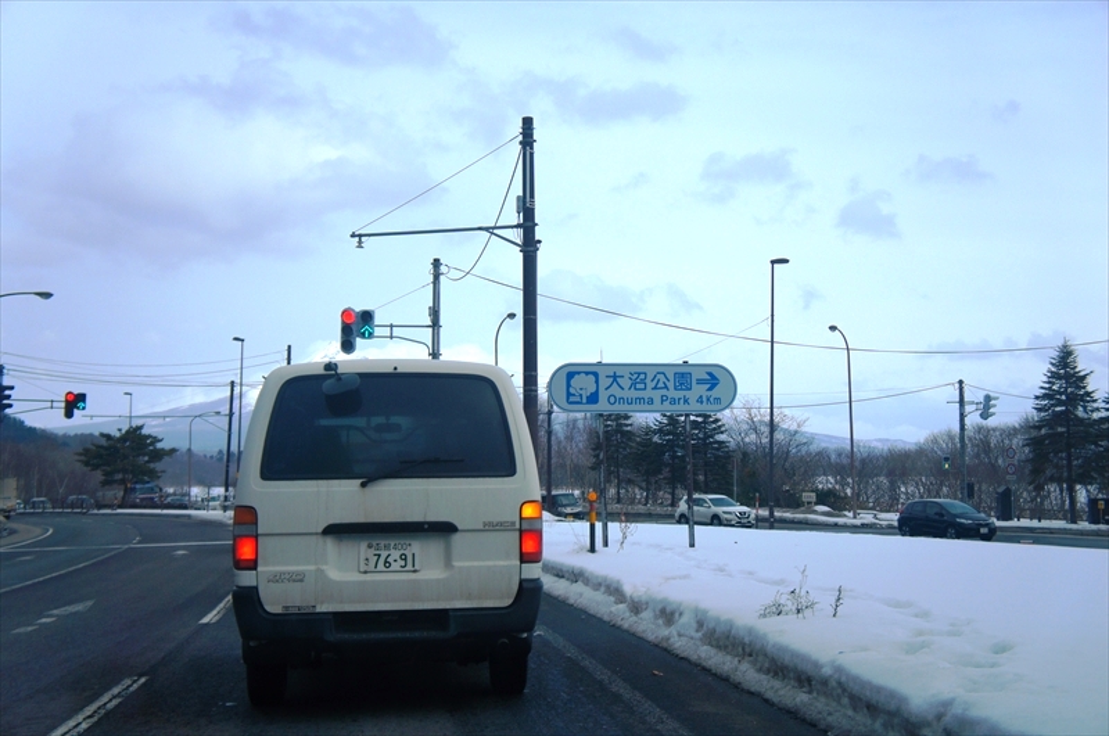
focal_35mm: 48
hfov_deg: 41.2
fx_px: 1477
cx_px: 554
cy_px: 368
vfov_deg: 28.0
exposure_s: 1/2500
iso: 200
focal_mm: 32
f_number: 4
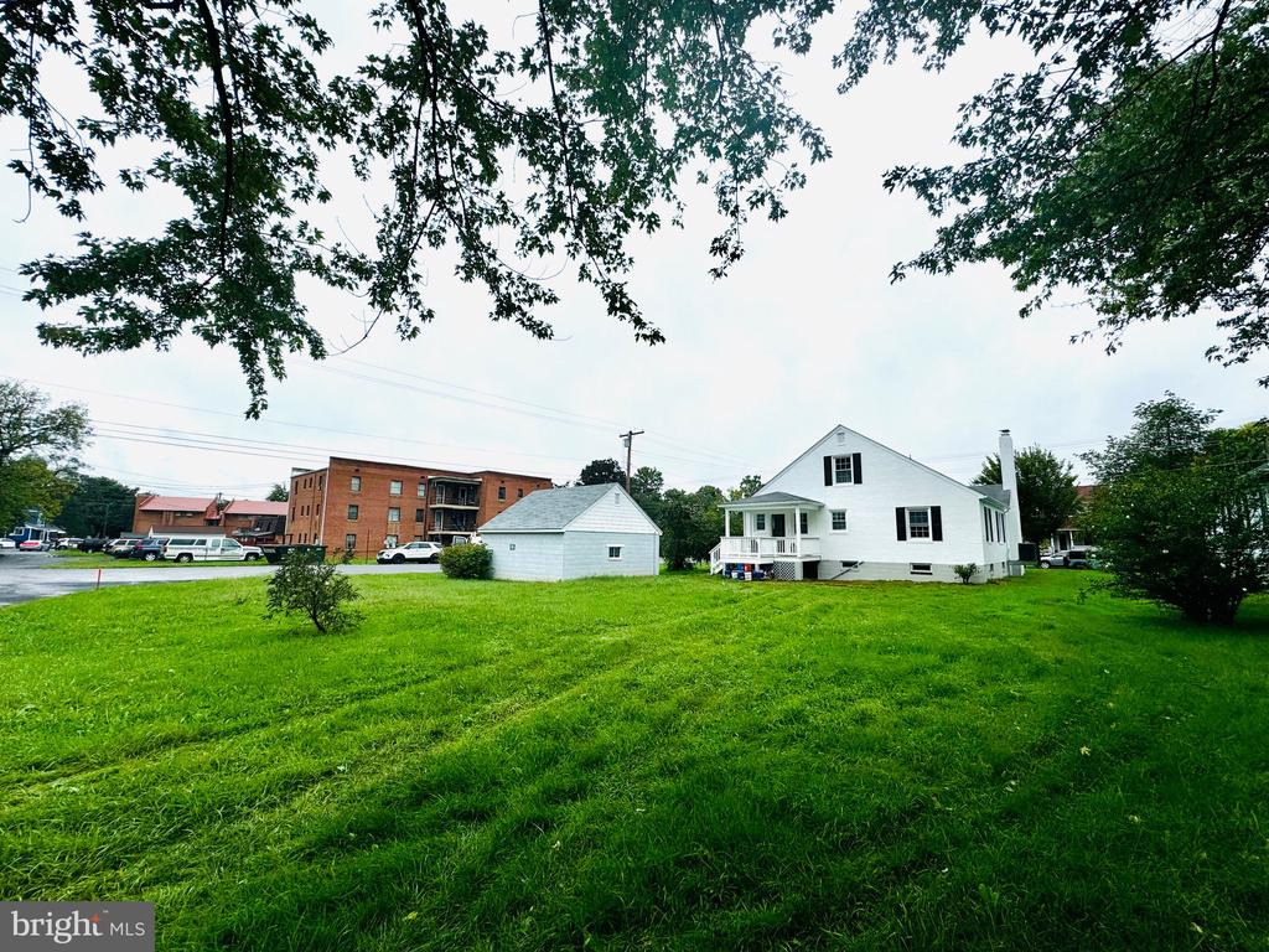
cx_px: 634
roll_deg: -1.5
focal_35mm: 14
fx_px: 513
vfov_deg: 85.7
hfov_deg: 102.1
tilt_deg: +6.8
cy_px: 476
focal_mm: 2.22
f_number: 2.2
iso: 40
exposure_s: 1/337
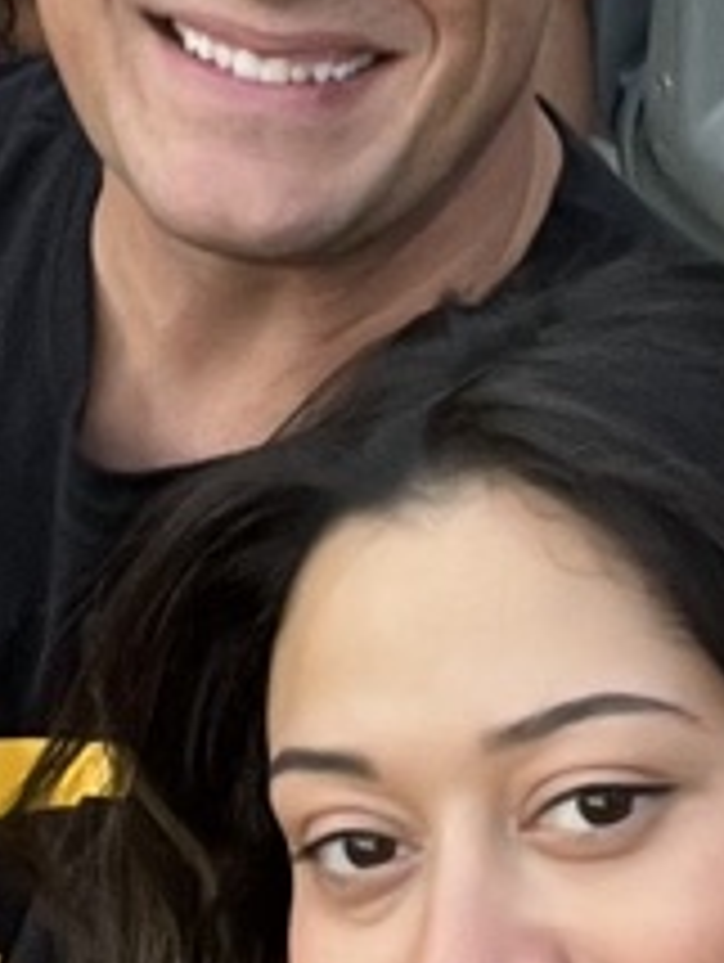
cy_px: 495
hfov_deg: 8.9
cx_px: 436
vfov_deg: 11.8
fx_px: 4676
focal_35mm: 168
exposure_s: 1/75
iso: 80
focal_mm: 2.71
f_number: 2.2
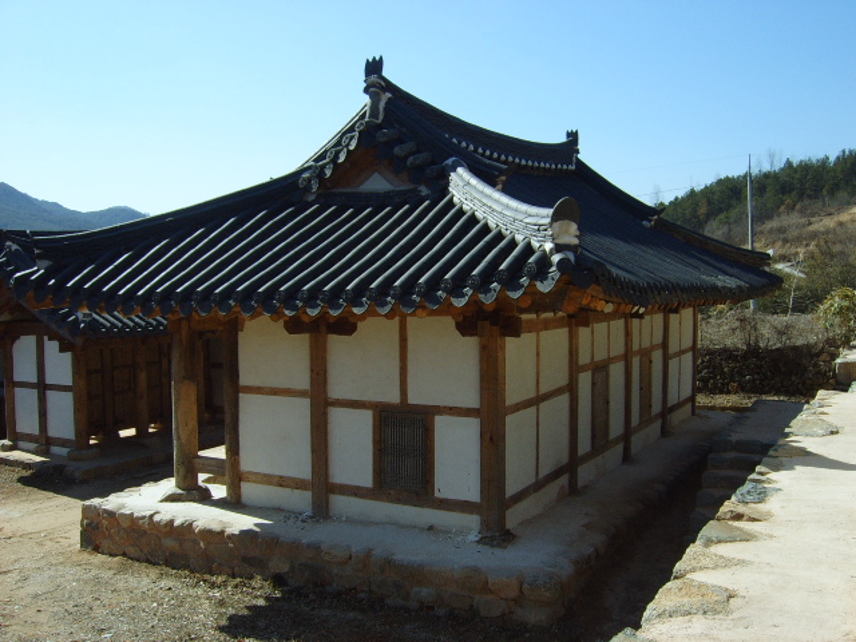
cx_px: 428
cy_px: 321
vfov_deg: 40.7
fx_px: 865
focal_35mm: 35
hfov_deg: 52.6
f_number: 5.8
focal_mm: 5.8
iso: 50
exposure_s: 1/350
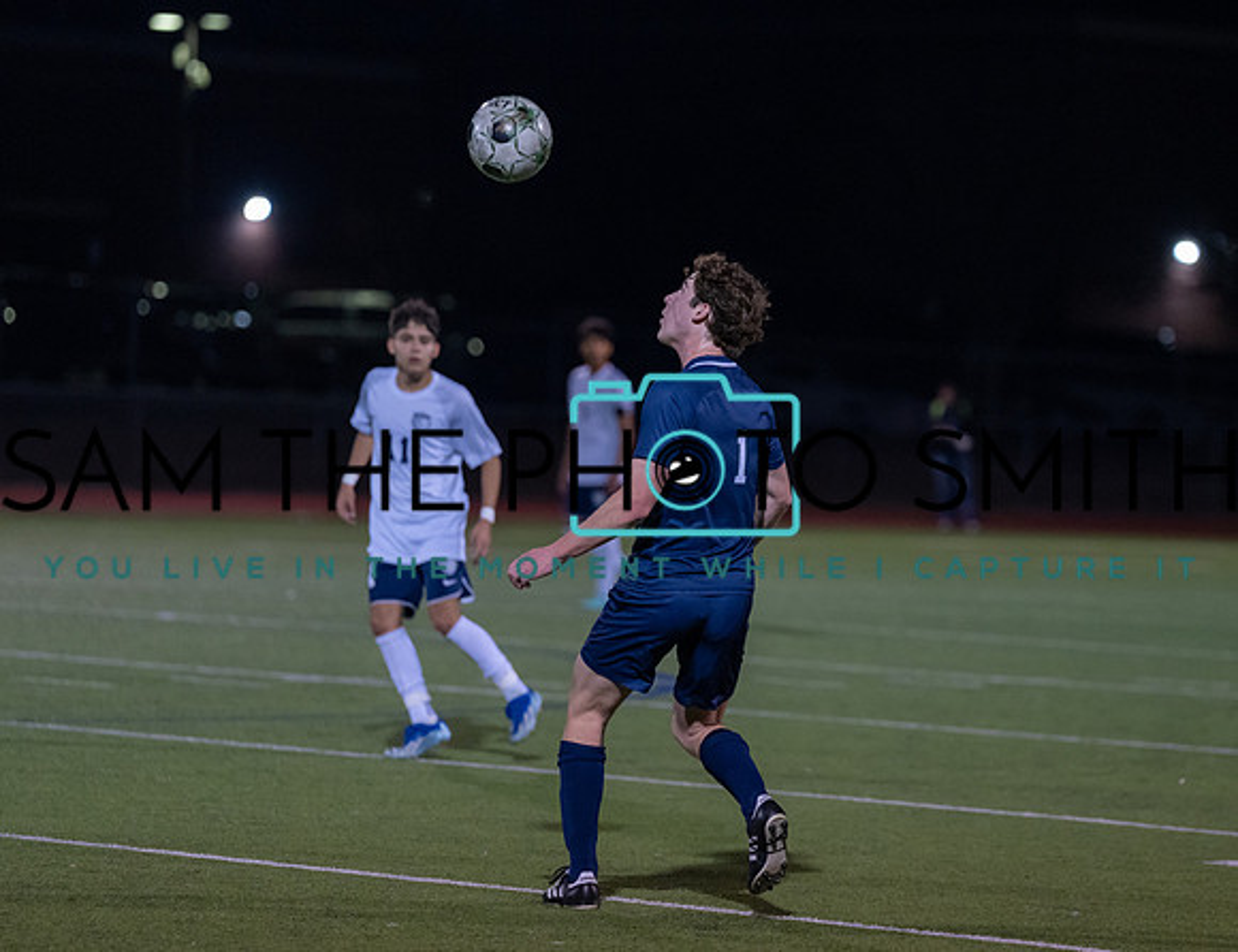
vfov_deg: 7.1
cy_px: 382
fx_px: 7620
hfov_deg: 9.3
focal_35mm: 211
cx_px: 749
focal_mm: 154
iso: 3200
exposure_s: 1/1000
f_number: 2.8
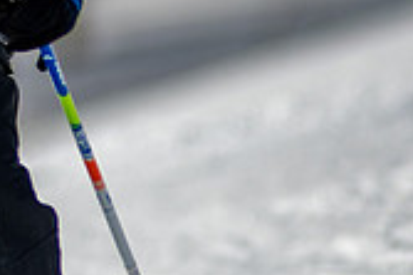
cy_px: -46
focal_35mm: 1565
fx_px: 17936
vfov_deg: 0.9
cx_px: -163
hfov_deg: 1.3
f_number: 2.8
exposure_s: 1/6400
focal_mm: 300
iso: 100
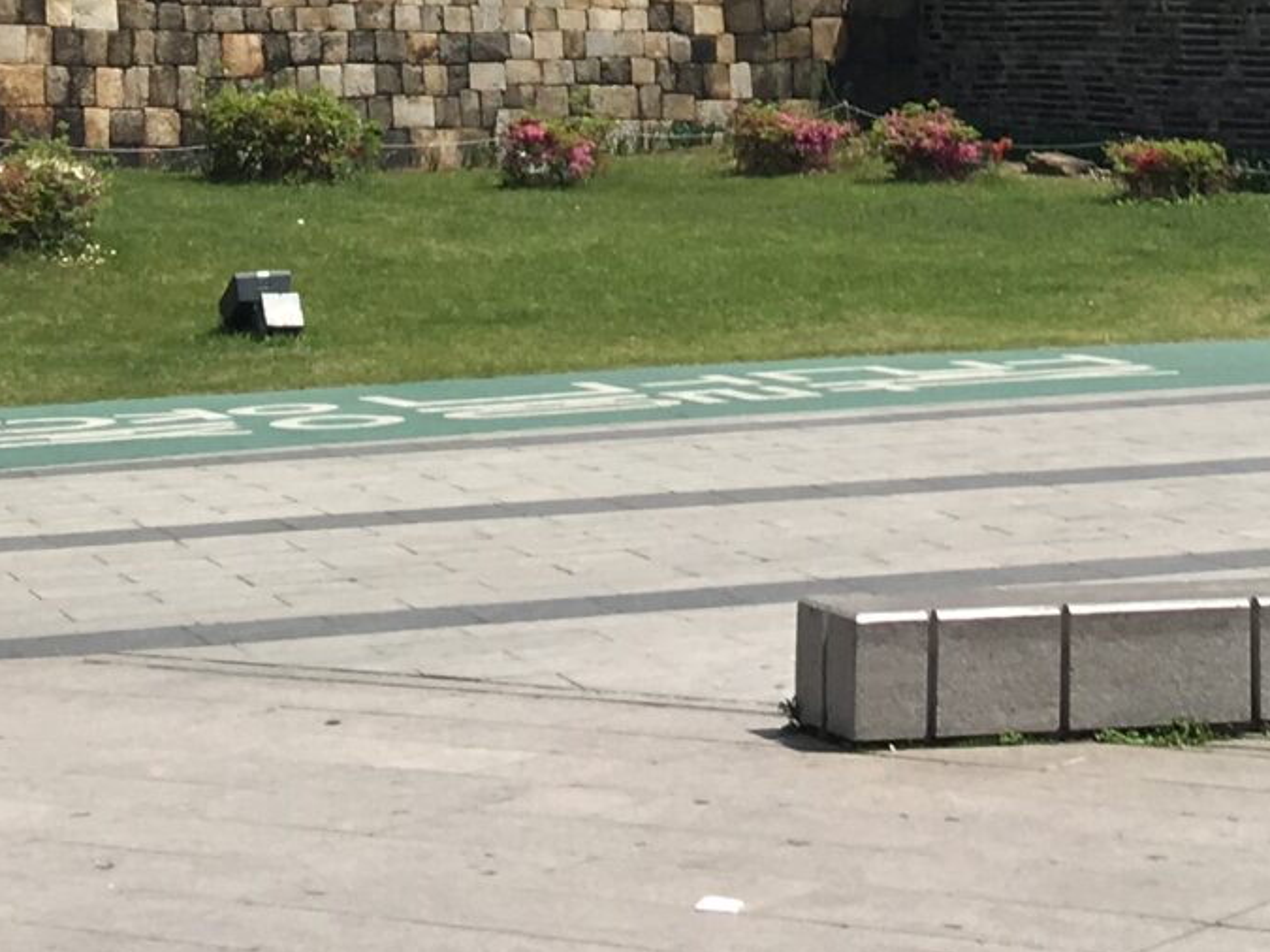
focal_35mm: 110
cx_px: 1005
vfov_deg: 12.5
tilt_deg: +12.7
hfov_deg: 17.7
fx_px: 4035
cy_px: -634
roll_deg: +0.0
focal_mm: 4.15
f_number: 2.2
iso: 25
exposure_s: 1/2137
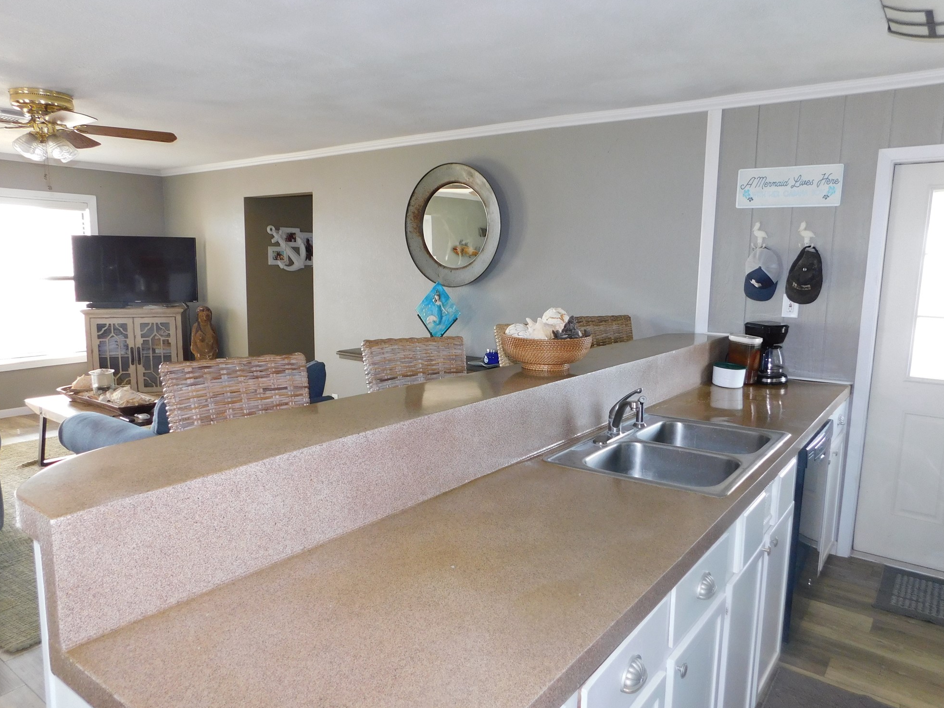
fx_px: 654
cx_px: 473
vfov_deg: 56.8
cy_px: 364
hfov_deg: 71.6
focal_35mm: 24
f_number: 3
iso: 200
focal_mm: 4
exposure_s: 1/30
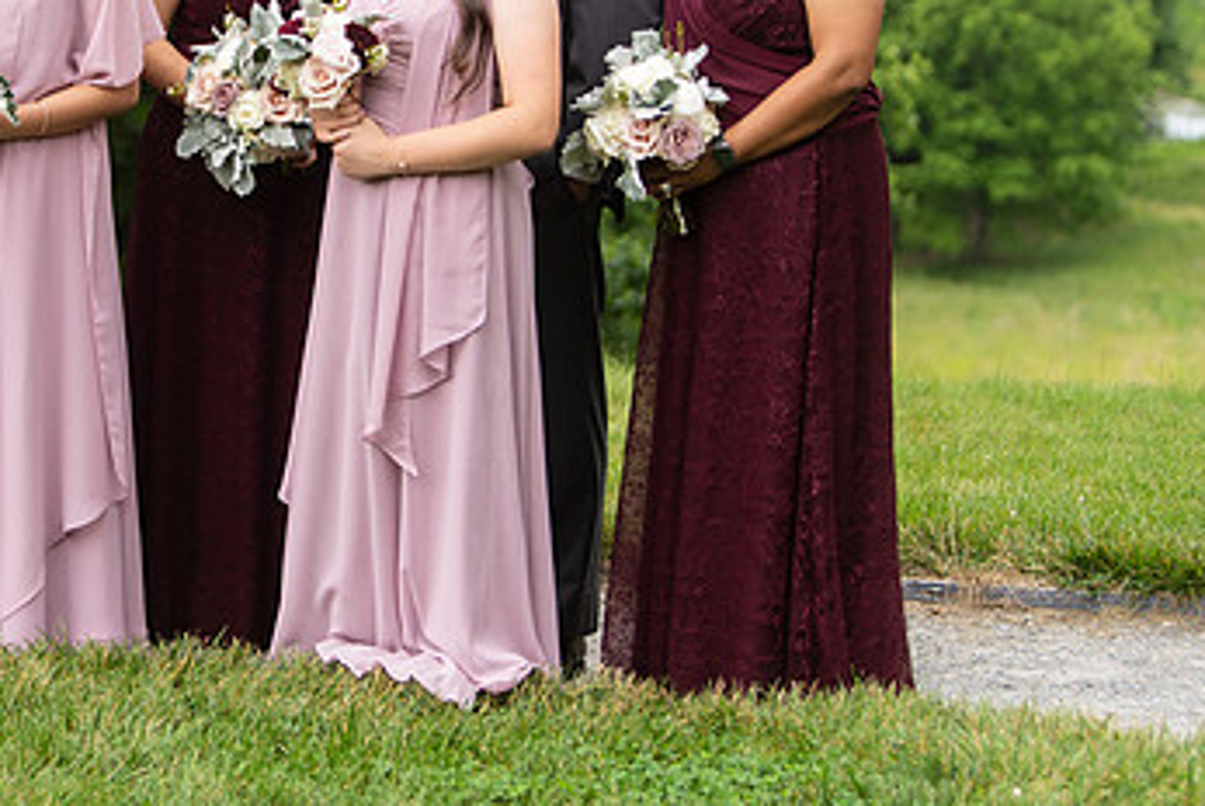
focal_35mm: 117
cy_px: 189
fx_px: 3919
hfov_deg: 17.4
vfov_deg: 11.7
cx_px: 302
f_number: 2.8
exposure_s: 1/640
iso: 200
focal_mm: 70
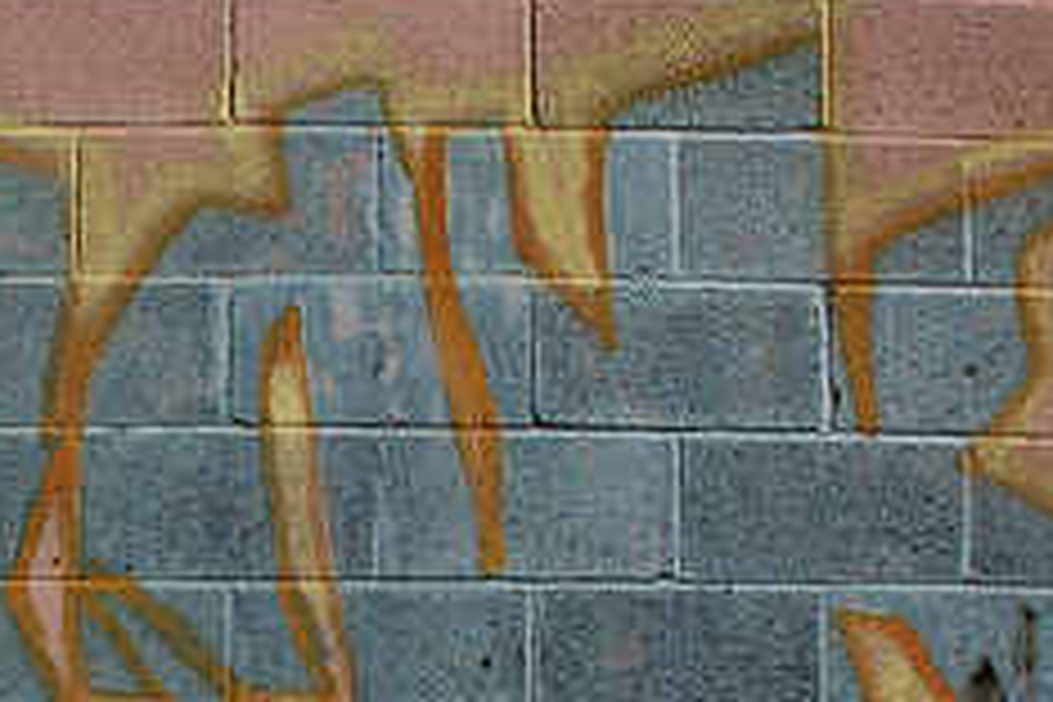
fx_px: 1960
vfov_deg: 19.6
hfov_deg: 29.4
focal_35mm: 67
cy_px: 742
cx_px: 207
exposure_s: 1/160
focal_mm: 18
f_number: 16
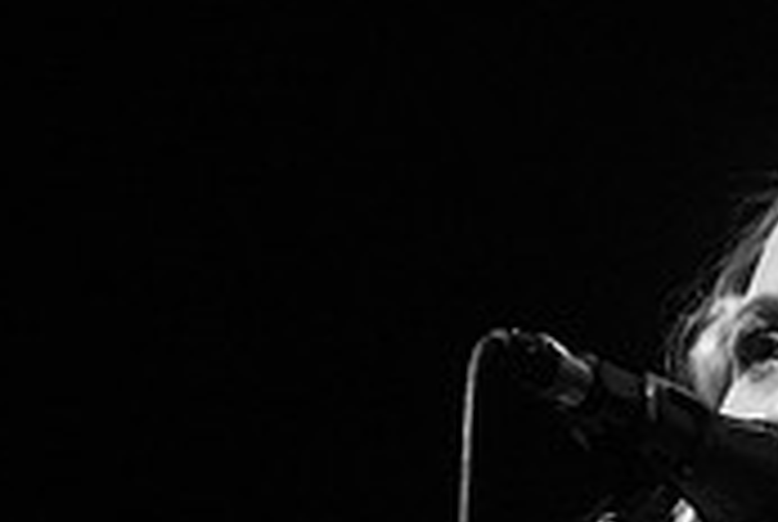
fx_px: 7685
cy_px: 505
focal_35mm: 355
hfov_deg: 5.8
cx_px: 863
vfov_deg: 3.9
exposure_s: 1/200
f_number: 3.2
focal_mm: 86
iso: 2500
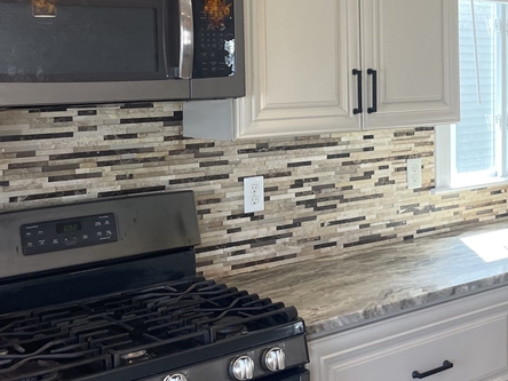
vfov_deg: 24.2
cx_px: 478
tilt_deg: -1.2
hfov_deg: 30.4
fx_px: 881
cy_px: 105
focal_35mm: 60
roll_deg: +0.7
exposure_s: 1/120
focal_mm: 4.2
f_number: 1.6
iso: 64
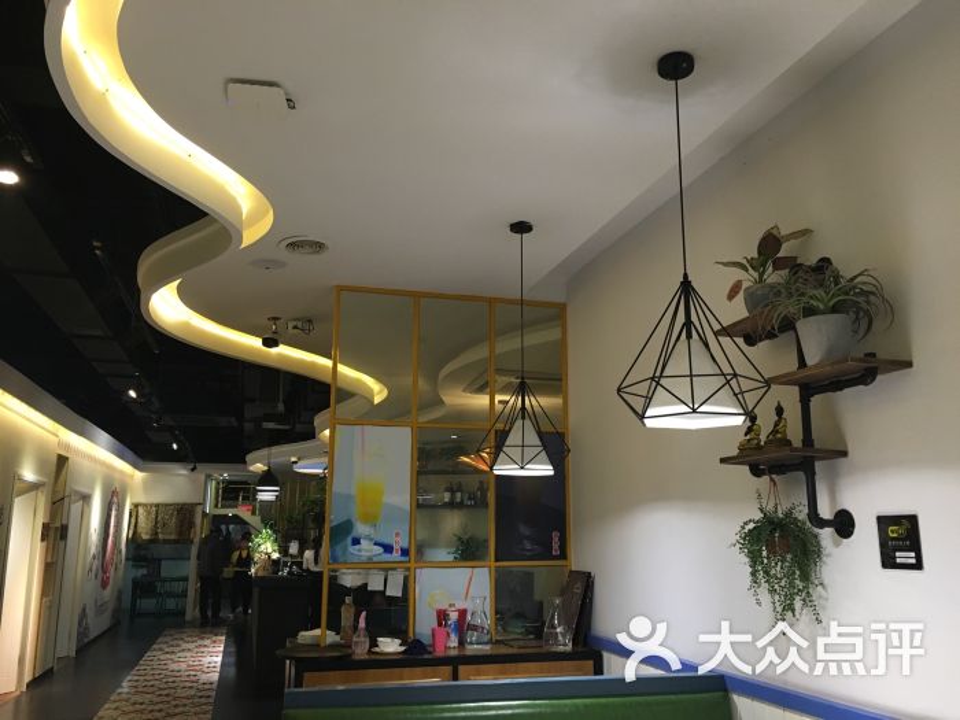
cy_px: 360
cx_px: 480
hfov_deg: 61.7
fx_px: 804
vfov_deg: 48.2
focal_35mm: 29
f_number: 2.2
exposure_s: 1/33
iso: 160
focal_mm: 4.15
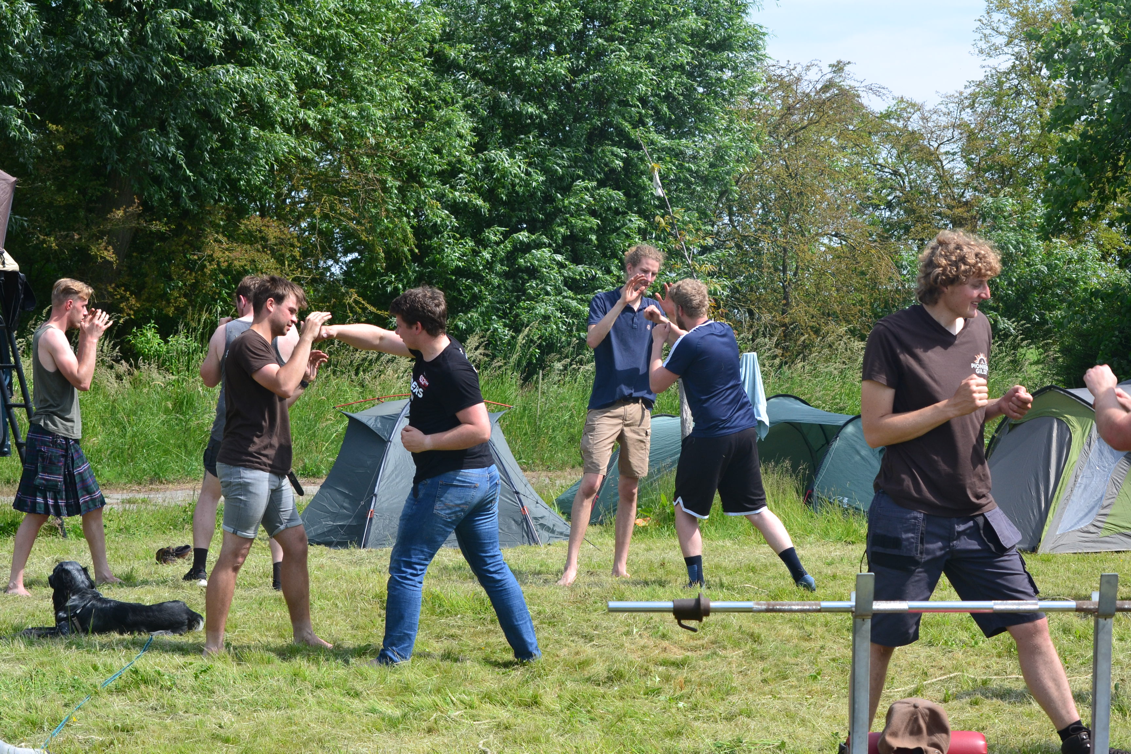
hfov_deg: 24.6
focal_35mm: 82
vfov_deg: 16.6
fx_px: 2592
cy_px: 377
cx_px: 566
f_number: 10
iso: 400
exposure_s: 1/320
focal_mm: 55
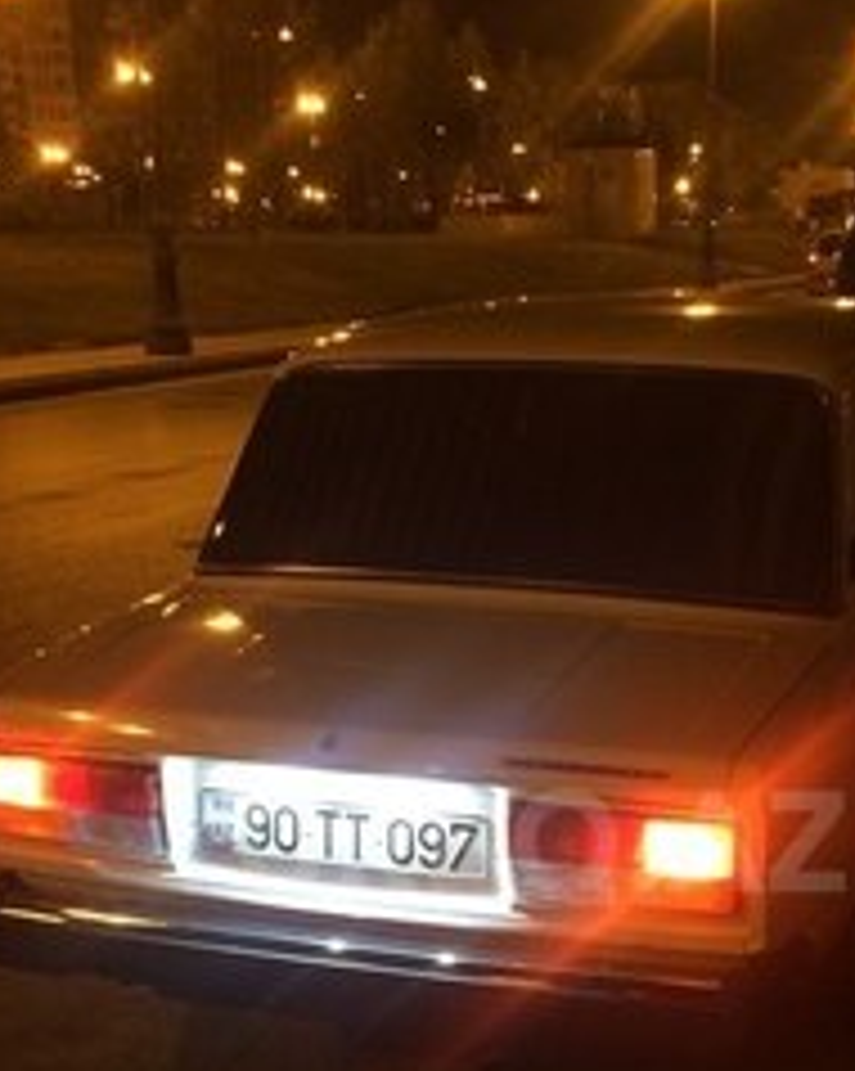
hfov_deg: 25.7
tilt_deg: -19.7
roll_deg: +1.6
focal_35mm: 59
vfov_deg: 31.2
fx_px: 1869
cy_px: 842
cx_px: 500
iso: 125
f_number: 2.2
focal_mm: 4.15
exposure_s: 1/33
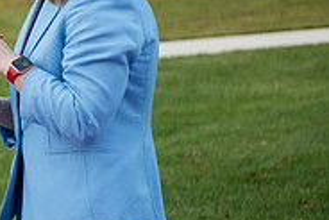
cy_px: 15
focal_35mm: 183
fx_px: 1674
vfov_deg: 7.5
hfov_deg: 10.8
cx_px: -186
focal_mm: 58
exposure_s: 1/400
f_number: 3.2
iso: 800
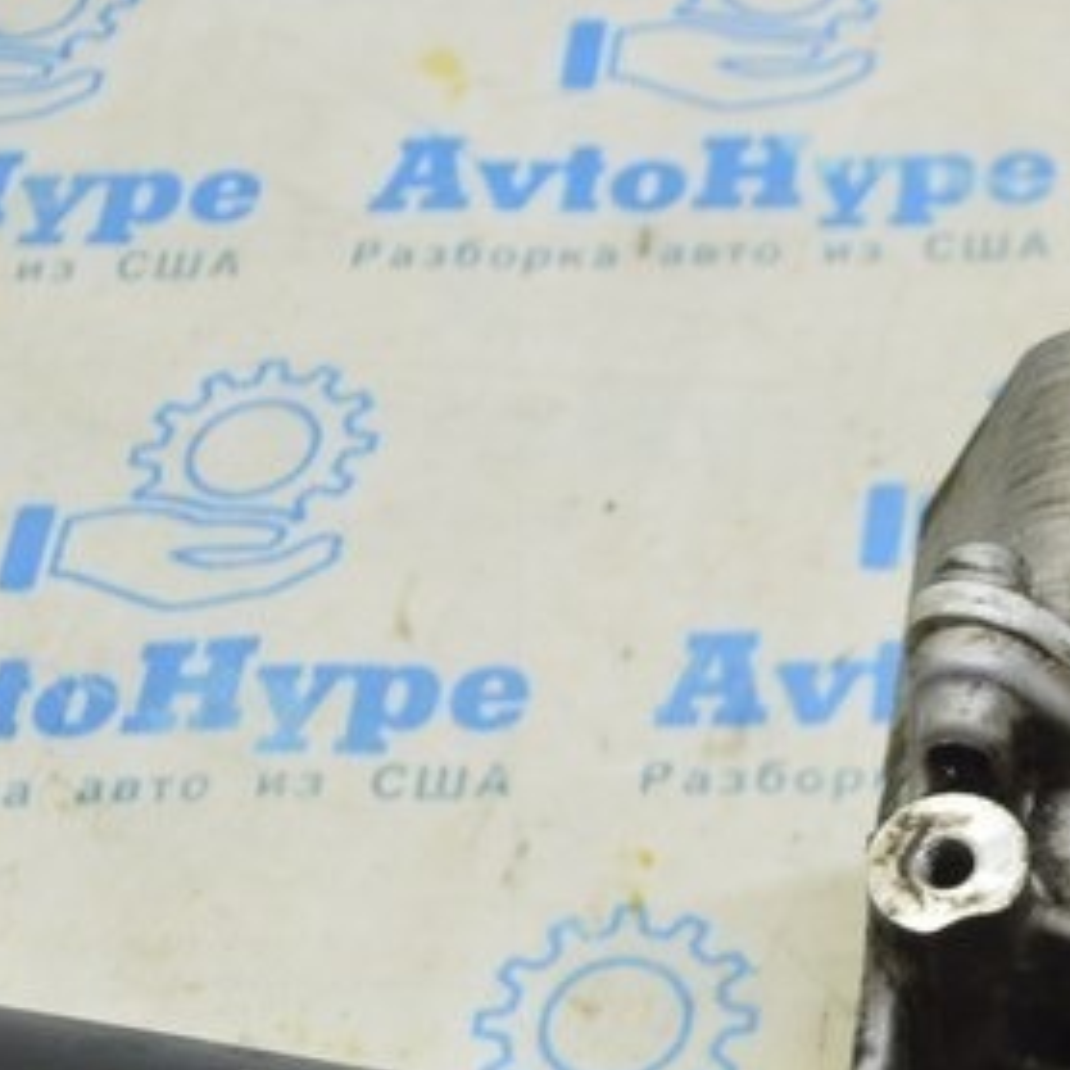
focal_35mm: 94
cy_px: 1276
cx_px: 1439
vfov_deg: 17.6
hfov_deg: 17.2
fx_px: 3287
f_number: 5.6
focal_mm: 20
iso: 400
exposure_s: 1/20
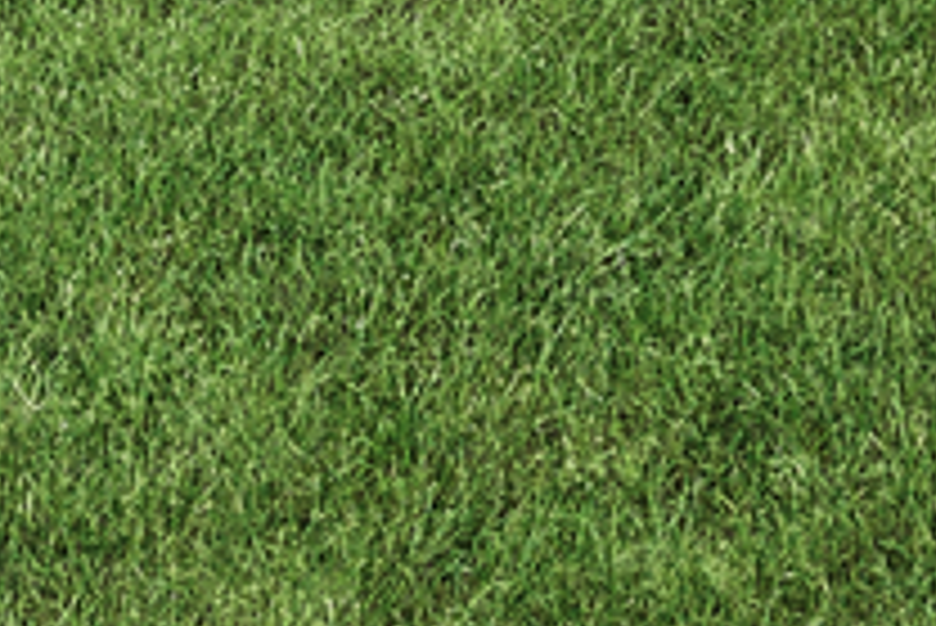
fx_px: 3642
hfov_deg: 14.2
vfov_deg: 7.7
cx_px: 1143
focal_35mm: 140
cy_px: -1617
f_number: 8
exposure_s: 1/320
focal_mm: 12
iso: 250
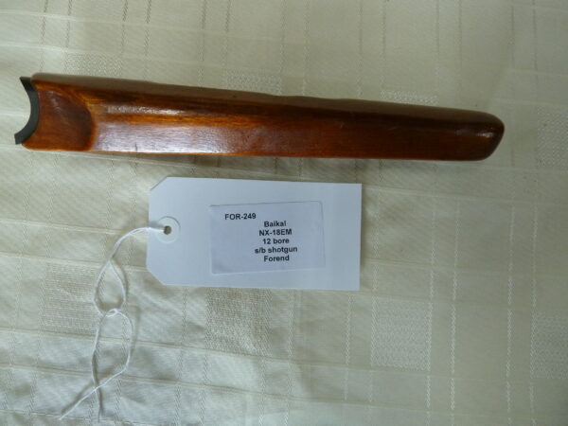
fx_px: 410
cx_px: 284
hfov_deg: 69.4
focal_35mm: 25
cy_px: 213
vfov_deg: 54.9
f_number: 3.3
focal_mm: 4.1
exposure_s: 1/30
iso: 320
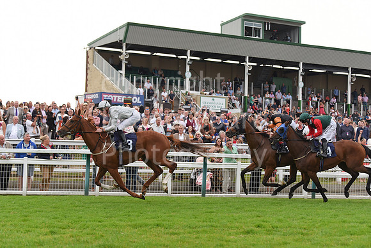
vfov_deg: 18.2
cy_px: 124
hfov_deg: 27.0
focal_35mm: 75
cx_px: 186
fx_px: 773
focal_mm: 75
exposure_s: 1/1250
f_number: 4.5
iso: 1000
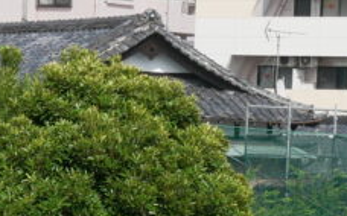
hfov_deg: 5.5
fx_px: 3600
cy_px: 354
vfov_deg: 3.4
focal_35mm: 381
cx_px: -97
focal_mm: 32
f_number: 8
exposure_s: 1/320
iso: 200
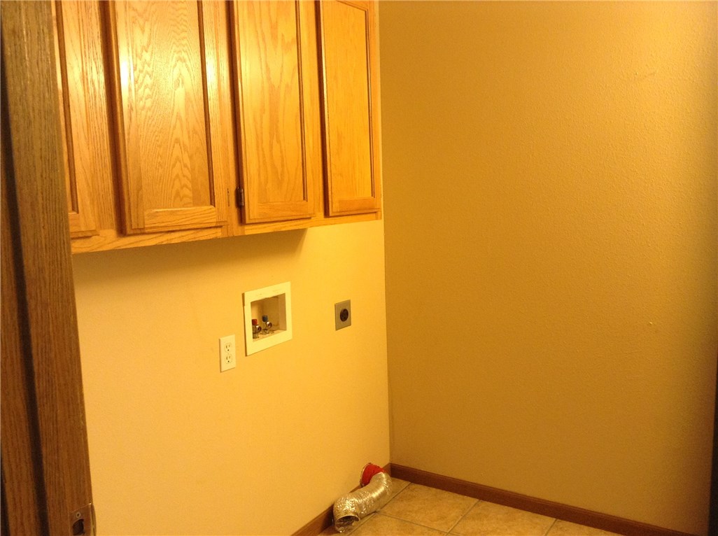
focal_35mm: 33
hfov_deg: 55.4
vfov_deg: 42.8
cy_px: 268
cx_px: 359
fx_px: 683
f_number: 2.4
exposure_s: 1/24
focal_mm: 3.3
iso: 100
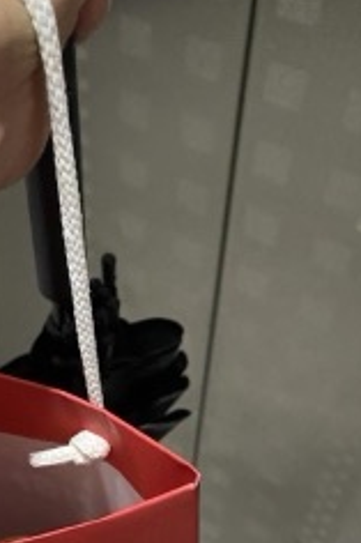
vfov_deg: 34.2
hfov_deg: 23.0
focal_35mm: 55
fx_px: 828
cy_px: 490
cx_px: -41
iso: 400
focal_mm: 4.25
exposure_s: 1/40
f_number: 1.8
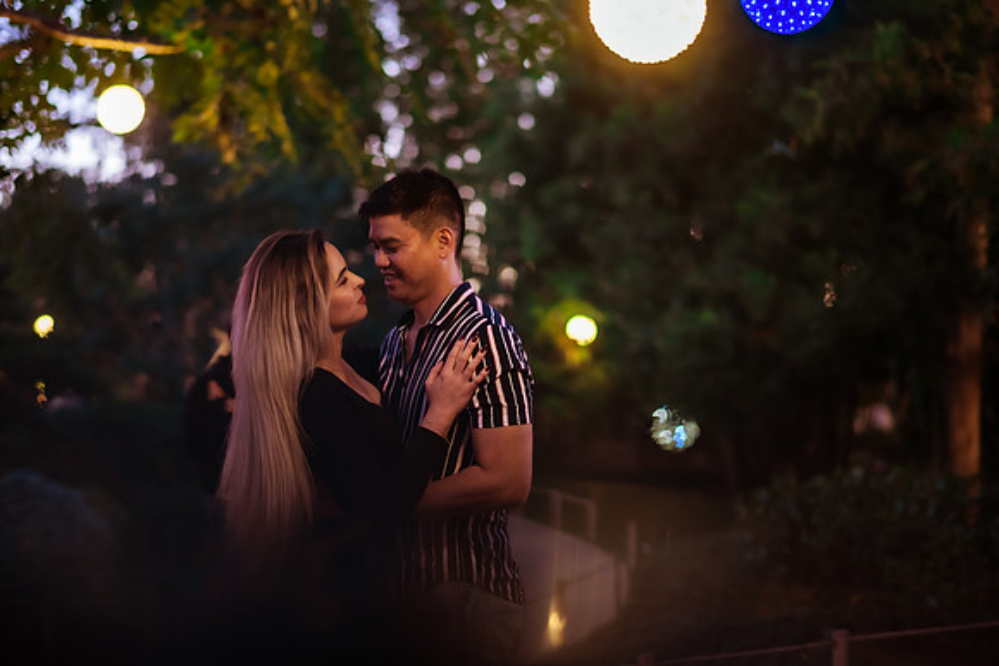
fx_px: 1610
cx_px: 500
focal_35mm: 58
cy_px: 333
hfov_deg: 34.5
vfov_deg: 23.4
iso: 1250
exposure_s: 1/125
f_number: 1.4
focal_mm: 58
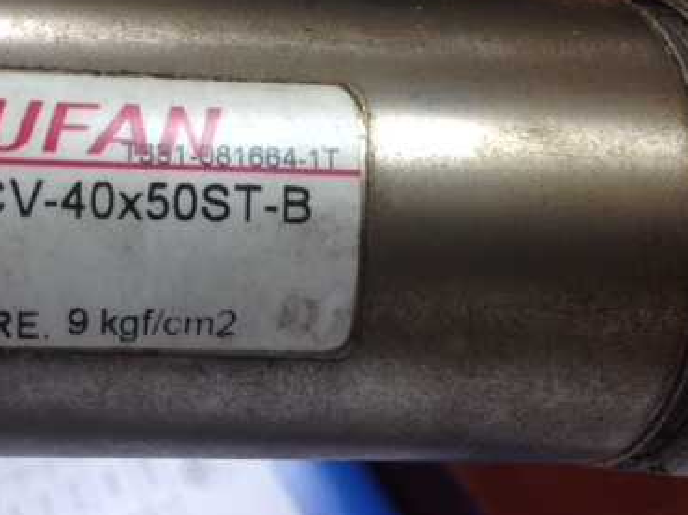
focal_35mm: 57
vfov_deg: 25.6
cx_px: 143
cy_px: 187
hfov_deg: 32.9
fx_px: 1133
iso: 50
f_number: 2.4
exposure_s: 1/25
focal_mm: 4.12
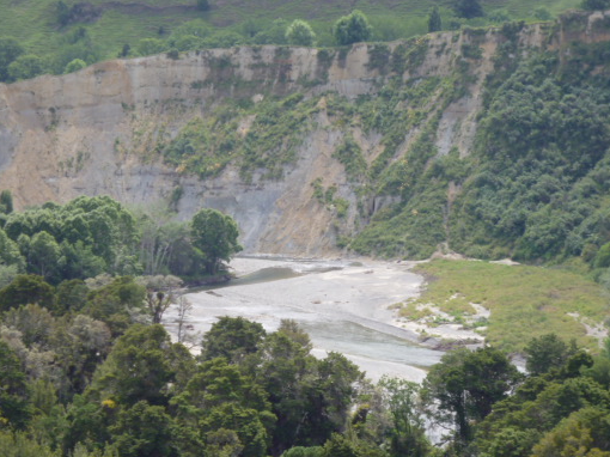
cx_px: 293
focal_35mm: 123
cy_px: 275
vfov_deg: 12.0
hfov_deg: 16.0
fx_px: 2166
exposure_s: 1/125
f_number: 6.2
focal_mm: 17.5
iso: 100
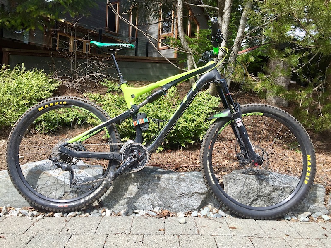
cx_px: 166
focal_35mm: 29
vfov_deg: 48.2
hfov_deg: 61.7
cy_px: 124
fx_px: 277
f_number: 2.2
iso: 32
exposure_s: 1/746
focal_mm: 4.15
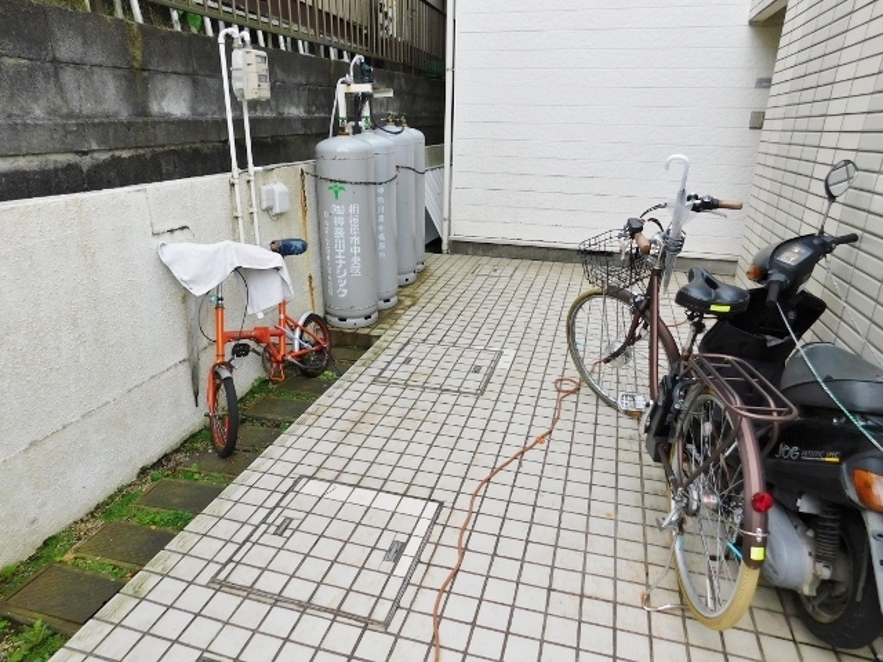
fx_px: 587
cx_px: 442
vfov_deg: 58.9
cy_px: 331
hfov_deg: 73.9
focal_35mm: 23
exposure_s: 1/160
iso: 125
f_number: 3
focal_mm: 4
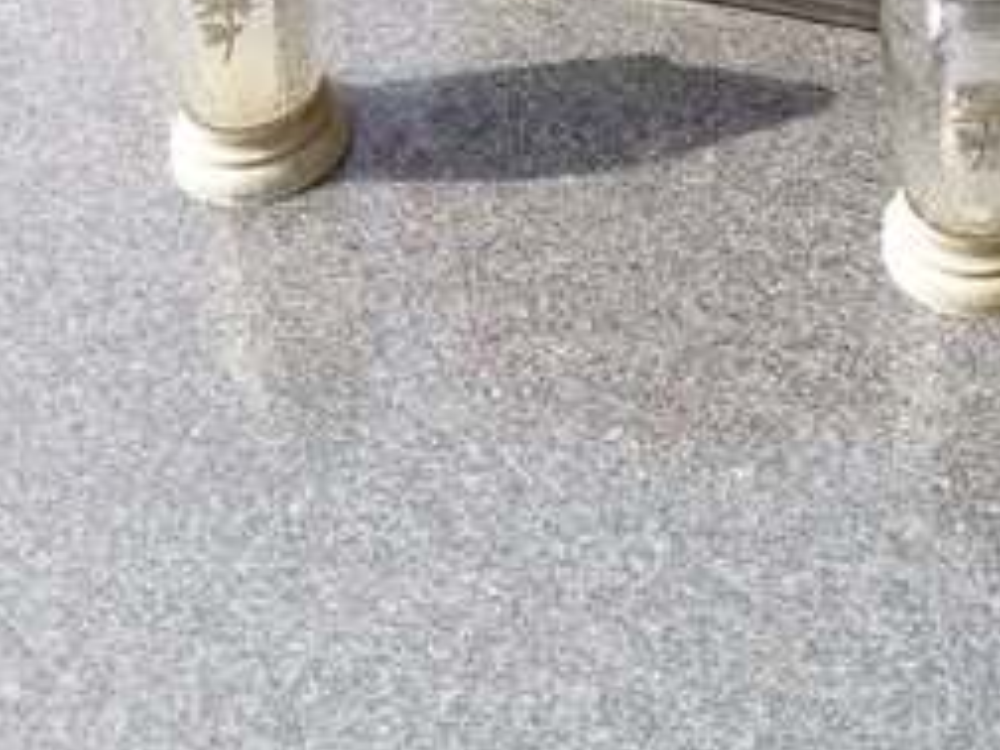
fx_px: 1907
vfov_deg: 18.9
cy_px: -448
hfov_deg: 28.4
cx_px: 877
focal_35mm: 66
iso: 110
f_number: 1.8
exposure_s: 1/551
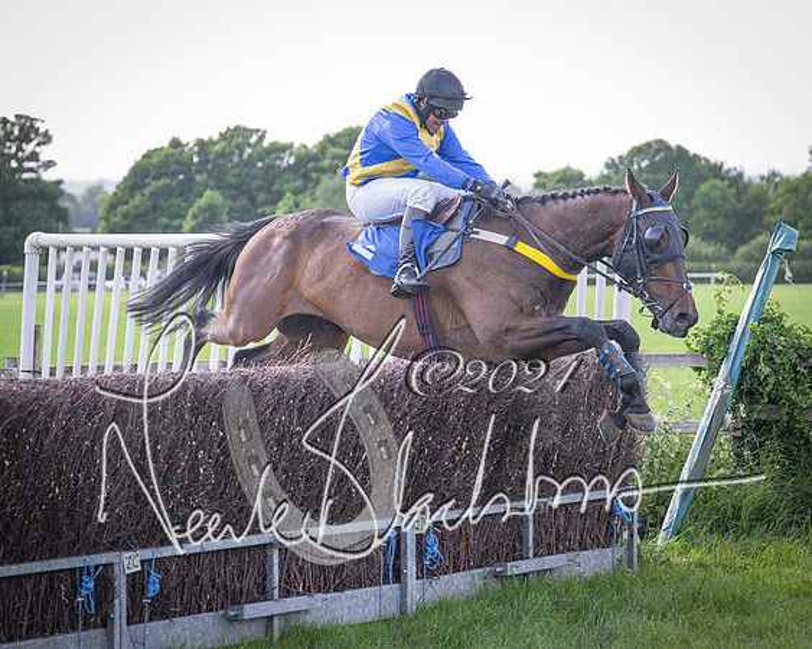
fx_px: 3102
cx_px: 272
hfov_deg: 14.9
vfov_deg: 11.9
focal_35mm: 129
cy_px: 424
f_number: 2.8
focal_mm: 70
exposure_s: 1/1600
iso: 640
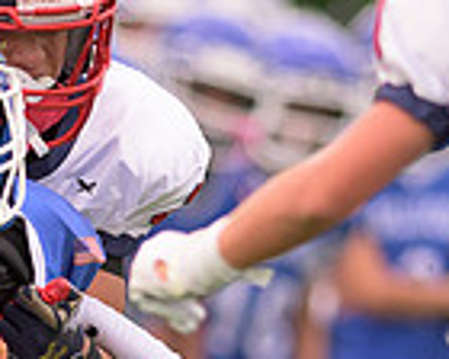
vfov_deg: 0.9
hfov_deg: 1.2
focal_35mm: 1669
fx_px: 22179
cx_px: 110
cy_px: 450
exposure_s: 1/2500
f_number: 2.8
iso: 800
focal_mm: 300
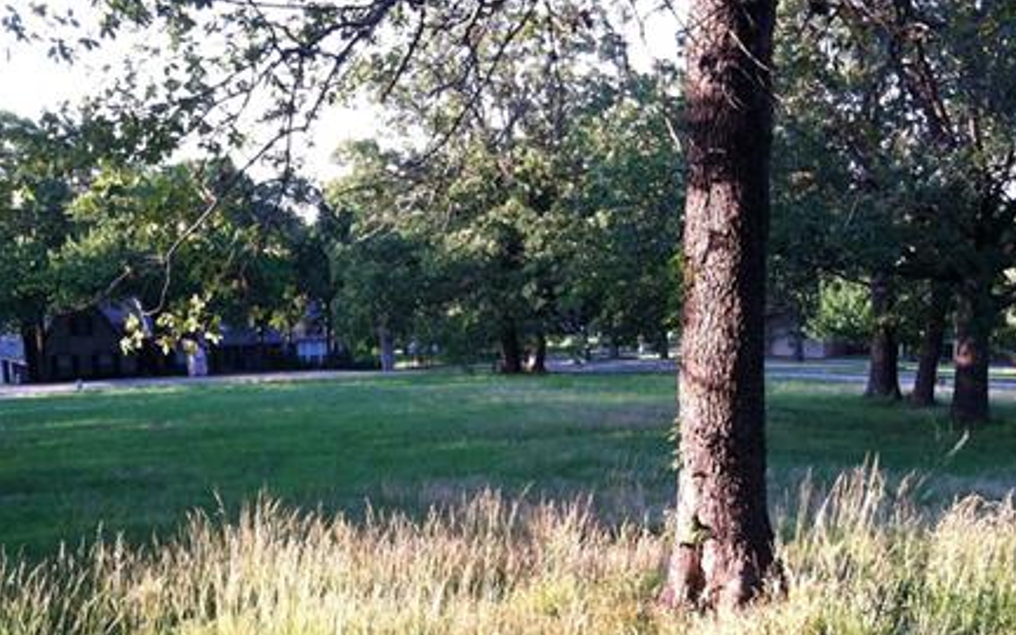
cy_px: 543
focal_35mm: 55
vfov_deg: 23.1
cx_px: 524
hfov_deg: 36.9
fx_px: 1523
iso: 100
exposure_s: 1/120
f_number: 2.8
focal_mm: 3.85
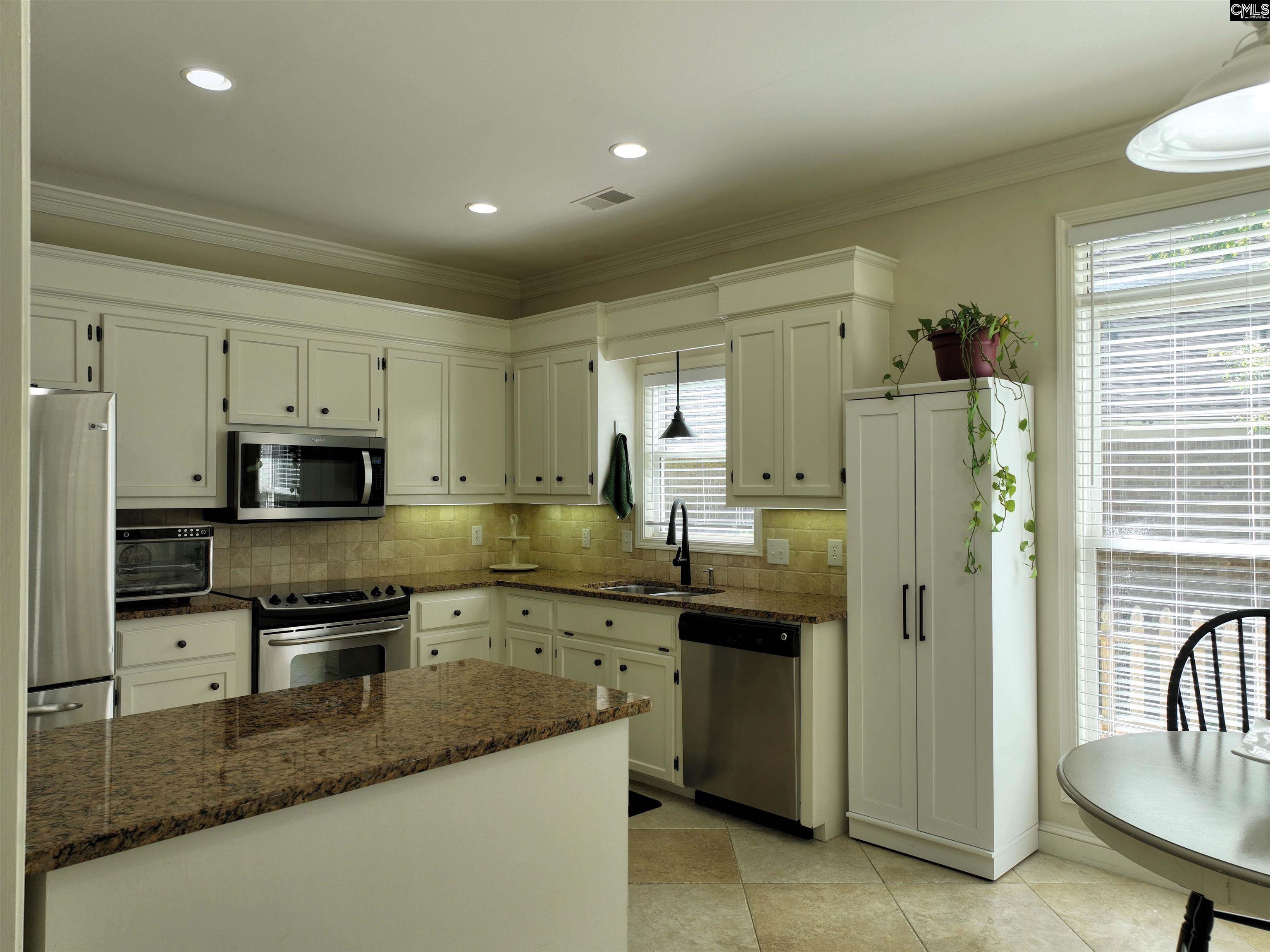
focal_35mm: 24
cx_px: 635
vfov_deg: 56.8
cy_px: 476
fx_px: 880
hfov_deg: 71.6
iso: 230
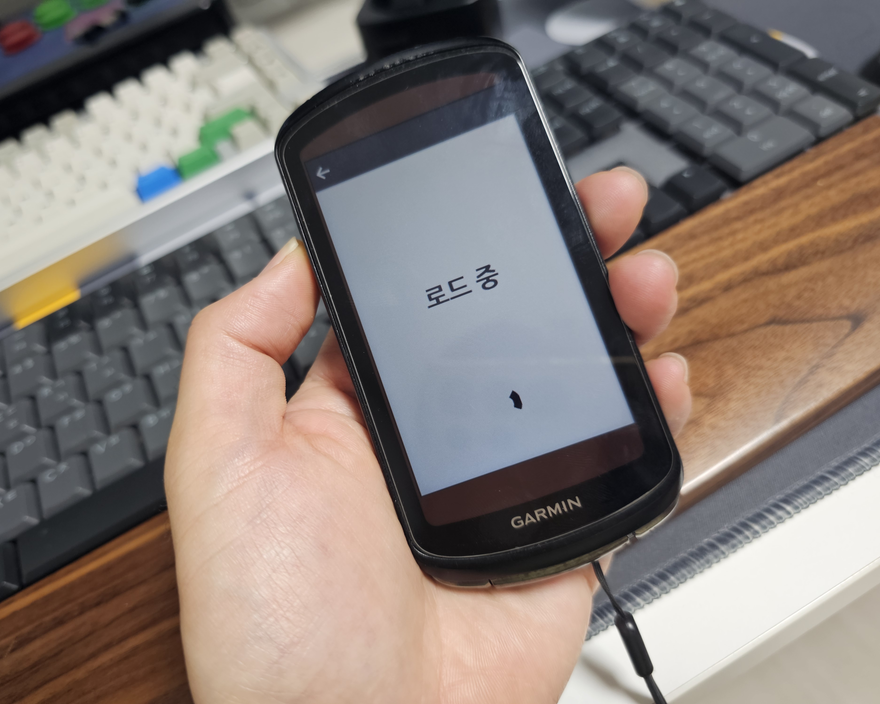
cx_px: 417
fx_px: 625
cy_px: 352
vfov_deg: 58.8
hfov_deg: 70.2
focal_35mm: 24
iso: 320
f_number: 1.7
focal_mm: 6.3
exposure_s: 1/120
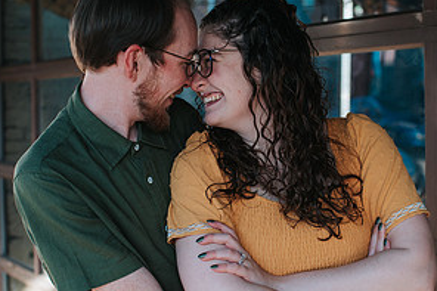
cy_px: 138
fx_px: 971
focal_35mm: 80
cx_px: 252
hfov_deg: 25.3
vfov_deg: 17.0
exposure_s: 1/640
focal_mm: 35
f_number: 3.2
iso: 560
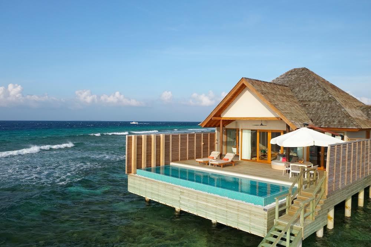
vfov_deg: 46.4
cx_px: 186
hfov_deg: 65.5
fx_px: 288
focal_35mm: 28
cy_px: 124
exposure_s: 1/240
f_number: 6.3
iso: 400
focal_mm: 10.26
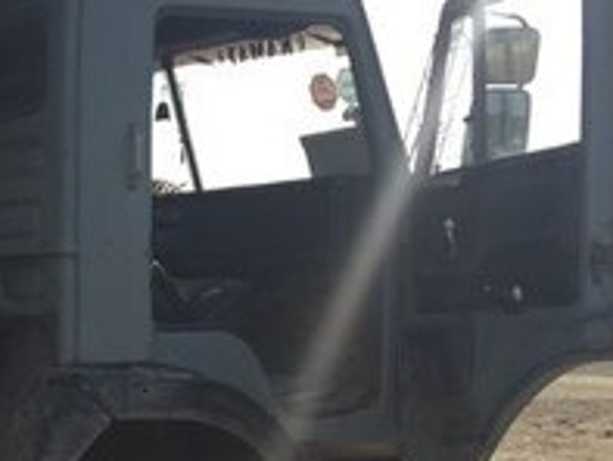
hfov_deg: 17.6
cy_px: 540
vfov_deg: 14.8
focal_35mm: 97
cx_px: -373
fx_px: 1719
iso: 32
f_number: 2.2
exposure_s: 1/1647
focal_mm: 4.15
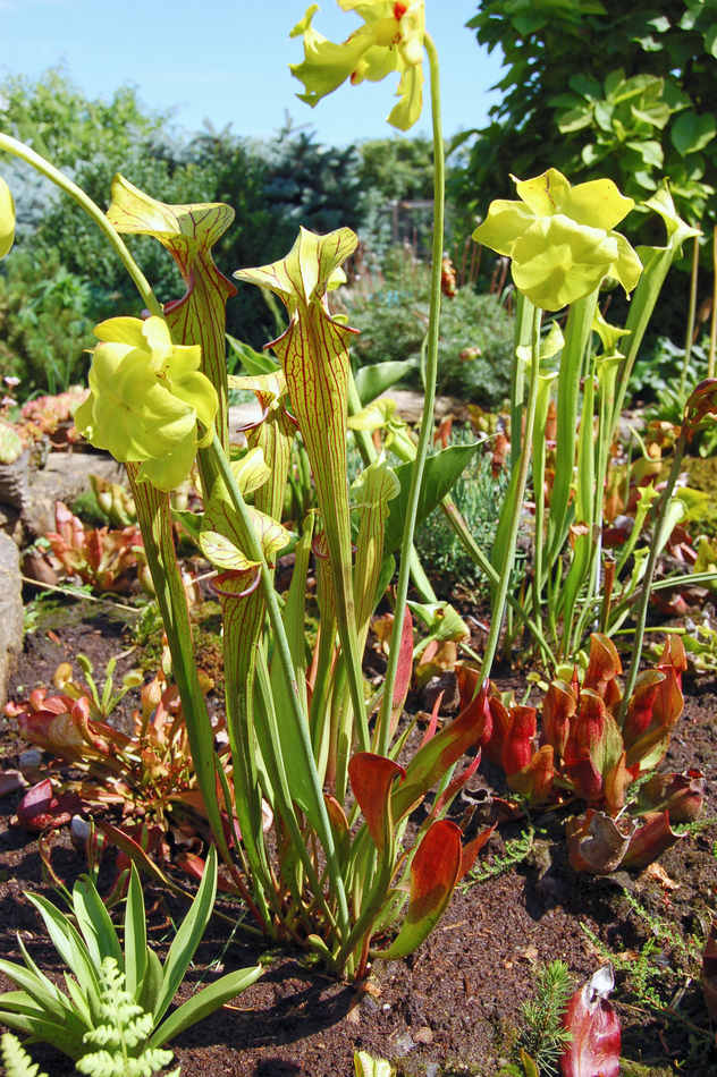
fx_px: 1032
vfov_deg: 55.1
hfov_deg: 38.3
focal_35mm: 34
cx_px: 358
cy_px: 538
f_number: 8
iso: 200
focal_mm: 23
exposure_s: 1/200
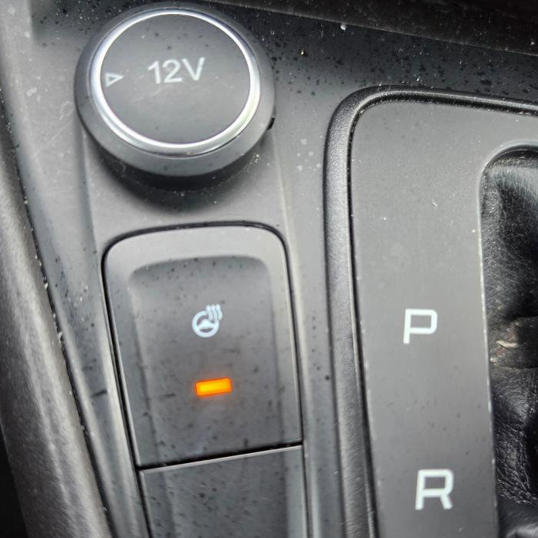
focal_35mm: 28
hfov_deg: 57.3
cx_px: 265
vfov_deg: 57.1
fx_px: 492
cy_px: 303
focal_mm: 6.5
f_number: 1.4
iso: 400
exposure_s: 1/120
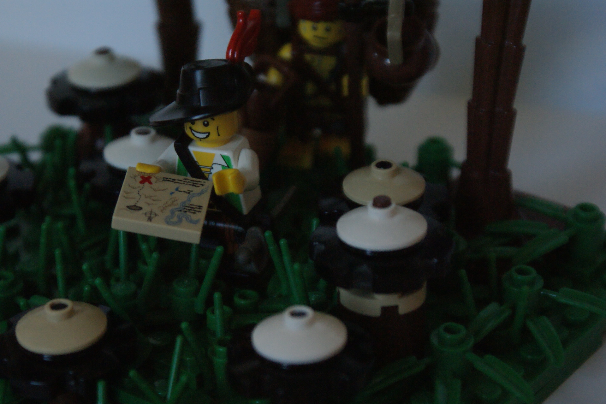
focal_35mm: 105
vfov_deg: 13.0
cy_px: 202
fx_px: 1767
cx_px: 303
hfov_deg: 19.5
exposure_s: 1/100
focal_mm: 70
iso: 1600
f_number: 5.6
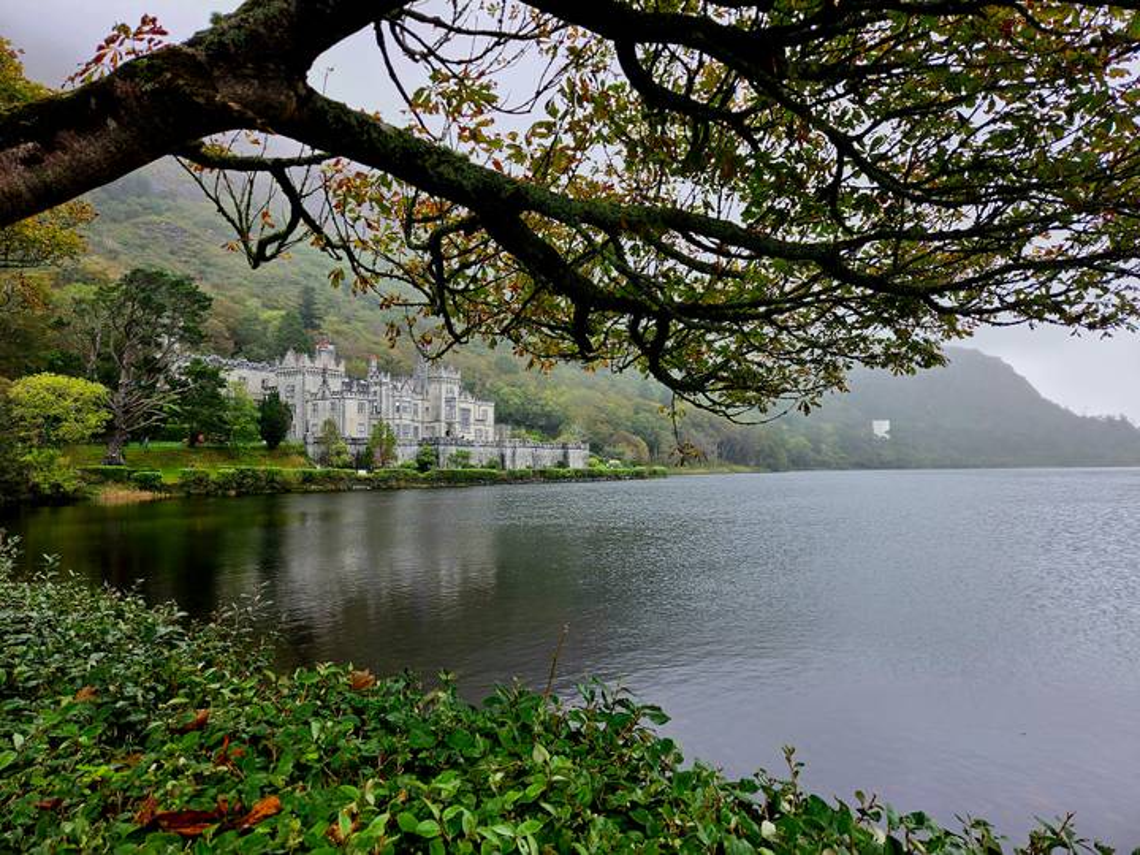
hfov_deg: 73.9
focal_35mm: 23
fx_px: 757
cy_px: 428
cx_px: 570
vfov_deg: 58.9
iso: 50
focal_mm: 5.4
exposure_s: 1/370
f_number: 1.8
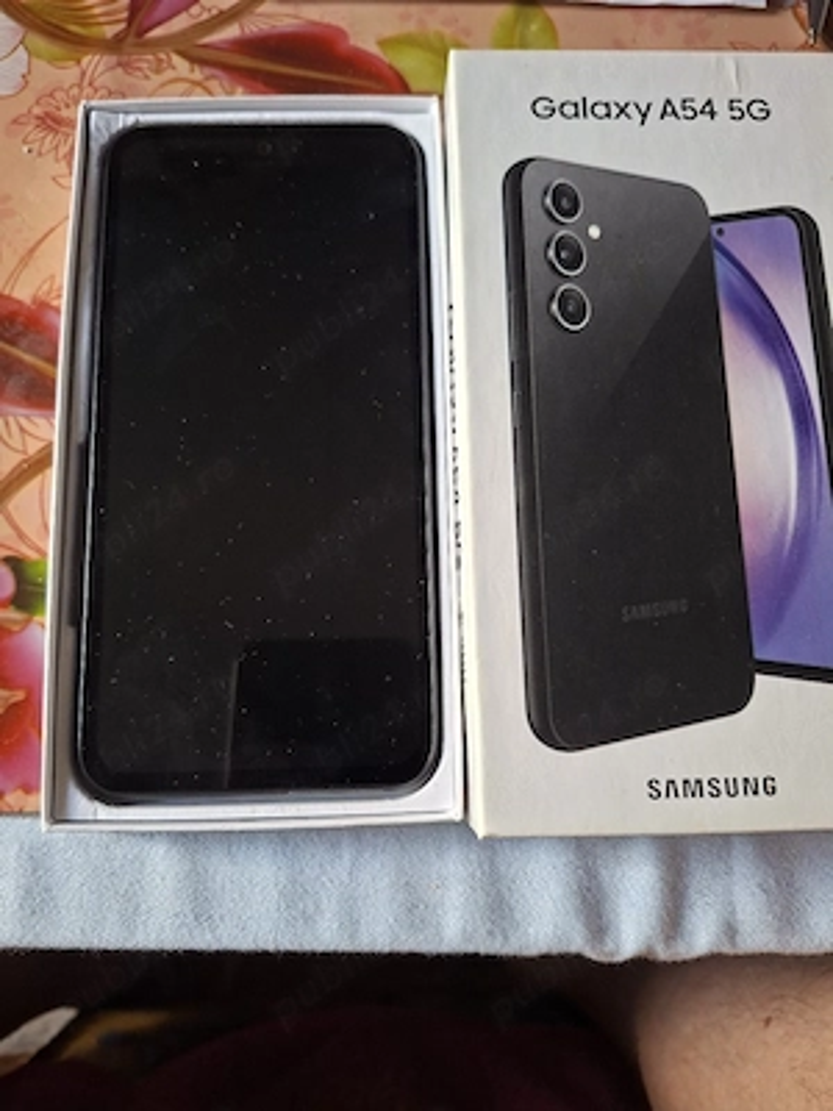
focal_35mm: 23
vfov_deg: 73.9
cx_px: 416
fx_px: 738
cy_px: 556
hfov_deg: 58.9
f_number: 1.8
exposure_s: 1/50
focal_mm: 5.54
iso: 250
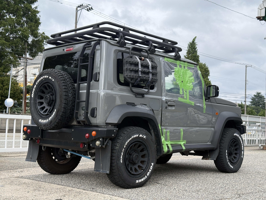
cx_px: 133
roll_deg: -2.6
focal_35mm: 48
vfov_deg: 30.3
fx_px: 369
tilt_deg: +4.2
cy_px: 100
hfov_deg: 39.7
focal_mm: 6.76
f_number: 1.78
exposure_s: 1/1715
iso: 80
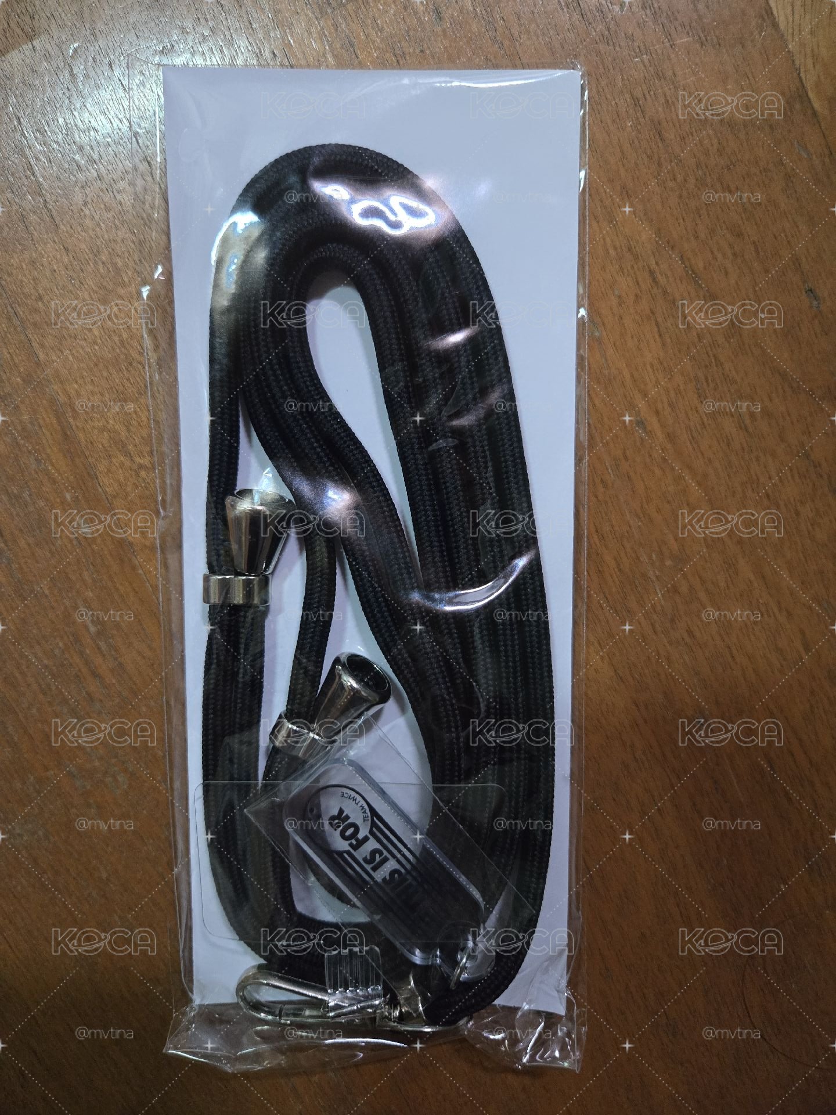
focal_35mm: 23
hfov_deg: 58.9
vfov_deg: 73.9
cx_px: 418
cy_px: 558
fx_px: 741
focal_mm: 5.4
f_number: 1.8
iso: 1600
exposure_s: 1/60
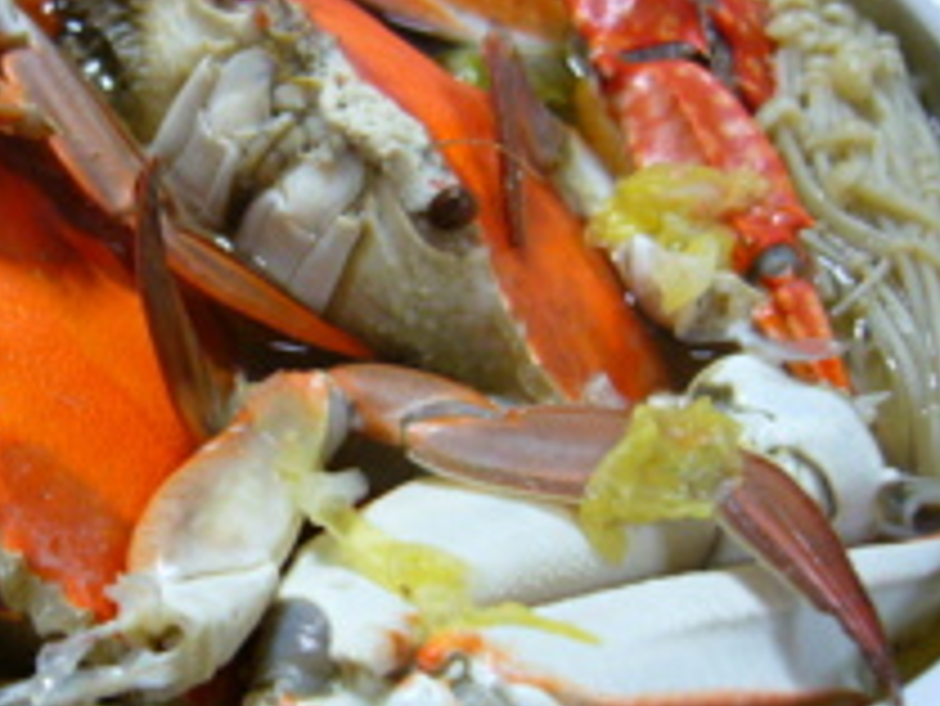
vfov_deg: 21.9
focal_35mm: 67
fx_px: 1820
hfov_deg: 28.1
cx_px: 130
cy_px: 310
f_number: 2.8
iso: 160
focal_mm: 5.8
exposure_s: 1/15
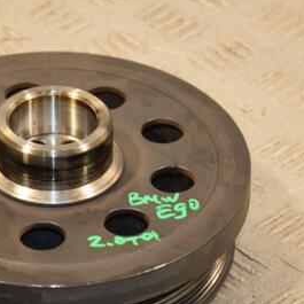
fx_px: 2007
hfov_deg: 8.7
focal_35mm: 202
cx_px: 83
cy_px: 189
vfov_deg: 8.7
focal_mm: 70
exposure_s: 1/125
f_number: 5.3
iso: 800
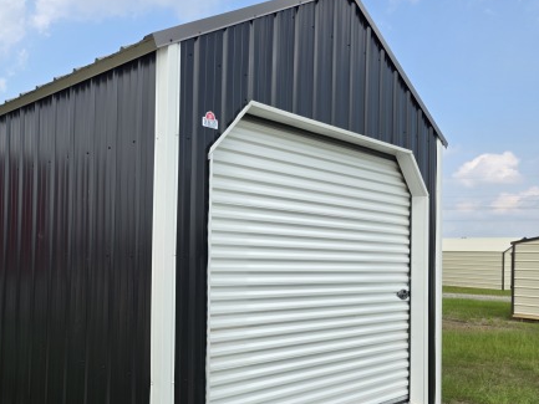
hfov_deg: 51.9
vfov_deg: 41.5
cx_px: 144
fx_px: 530
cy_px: 250
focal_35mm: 34
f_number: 1.7
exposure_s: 1/3647
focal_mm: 6.3
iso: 80
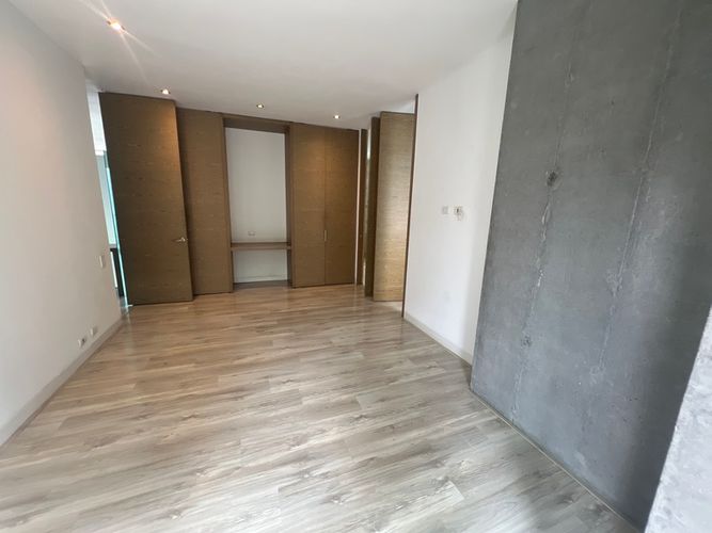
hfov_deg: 106.2
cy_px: 266
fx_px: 267
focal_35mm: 13
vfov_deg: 89.9
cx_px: 356
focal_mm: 1.57
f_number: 1.8
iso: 125
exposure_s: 1/99
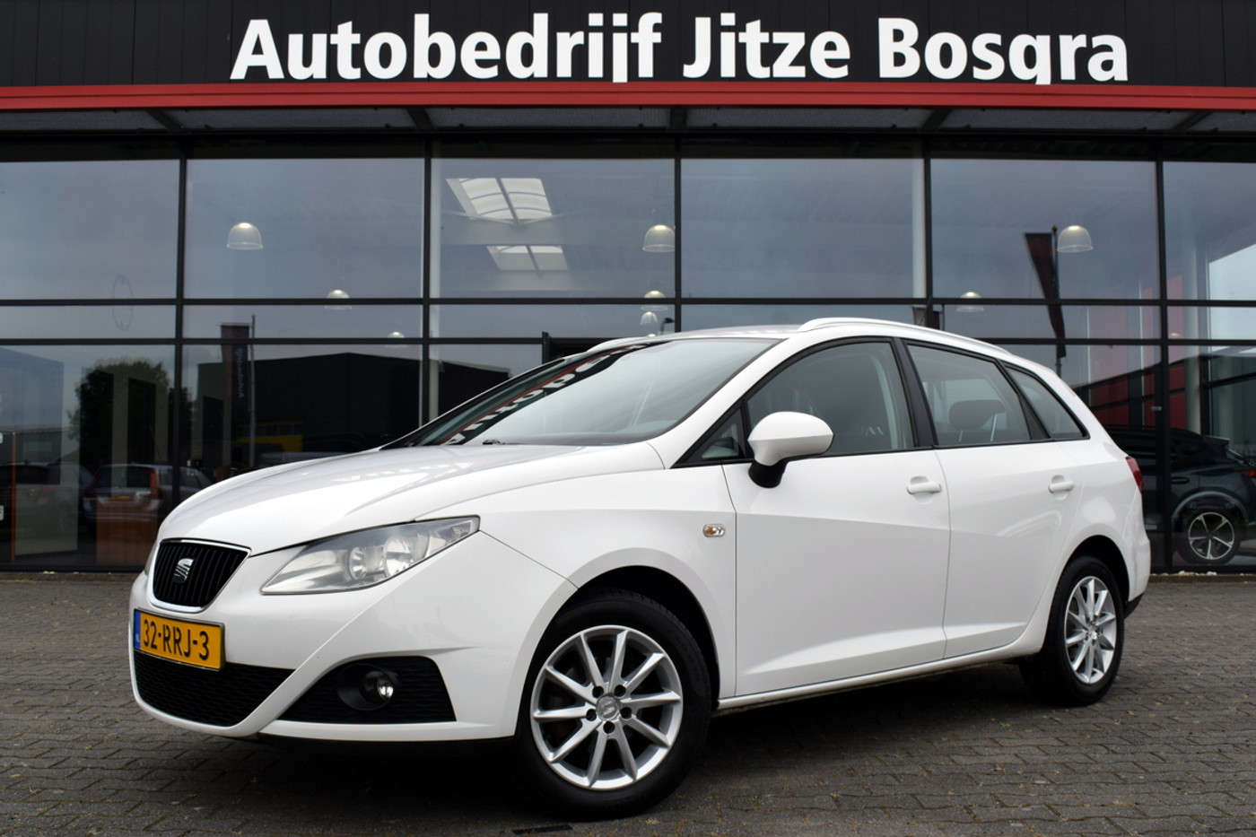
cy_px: 418
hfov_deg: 51.3
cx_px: 628
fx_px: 1308
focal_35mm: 38
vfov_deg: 35.5
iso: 200
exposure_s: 1/400
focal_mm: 25
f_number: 10
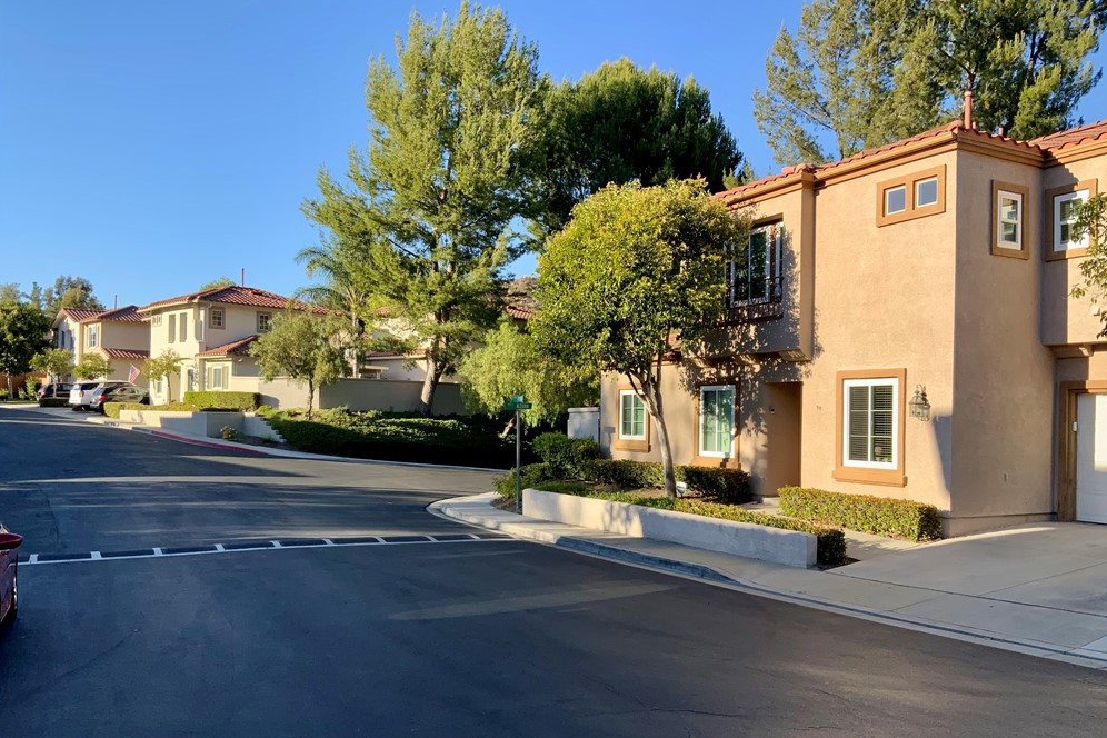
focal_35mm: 31
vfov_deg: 42.3
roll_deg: -1.6
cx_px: 561
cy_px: 407
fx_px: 953
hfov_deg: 60.3
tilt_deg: +0.5
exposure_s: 1/781
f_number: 1.8
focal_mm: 3
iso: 16
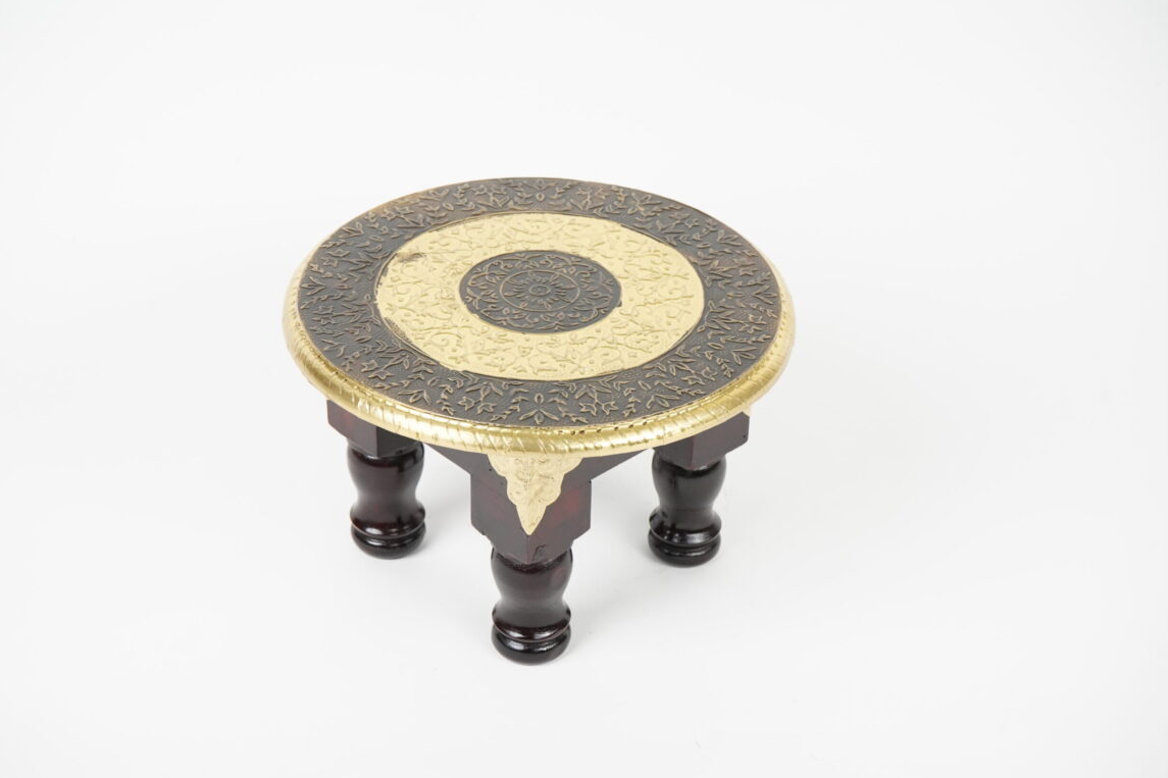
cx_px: 570
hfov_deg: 31.0
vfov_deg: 20.9
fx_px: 2108
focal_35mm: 65
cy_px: 406
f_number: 11
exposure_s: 1/160
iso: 3200
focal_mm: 62
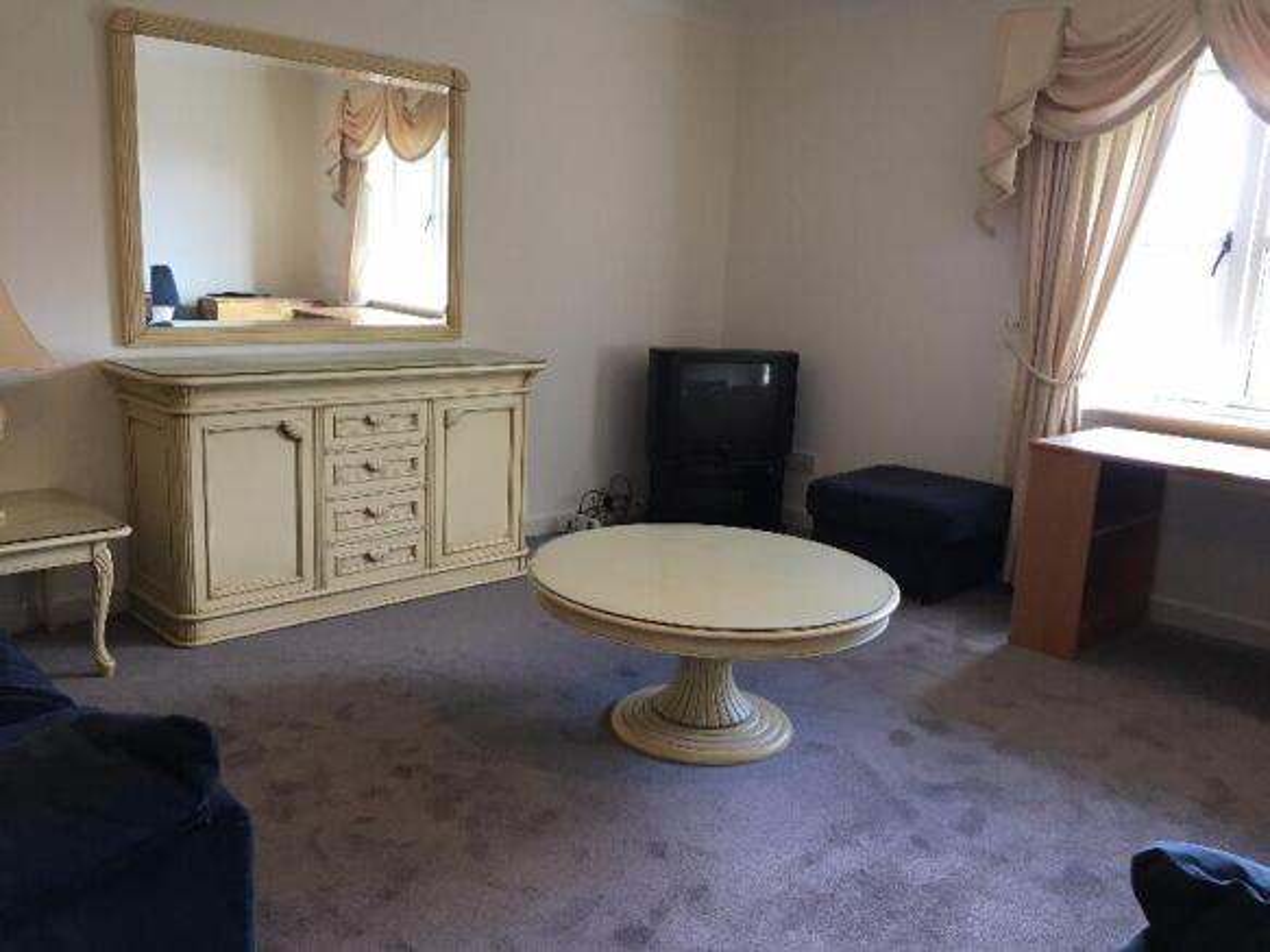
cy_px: 476
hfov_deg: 61.7
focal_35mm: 29
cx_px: 635
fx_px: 1064
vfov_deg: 48.2
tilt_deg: -12.1
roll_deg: -2.5
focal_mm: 4.15
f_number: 2.2
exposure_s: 1/33
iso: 32
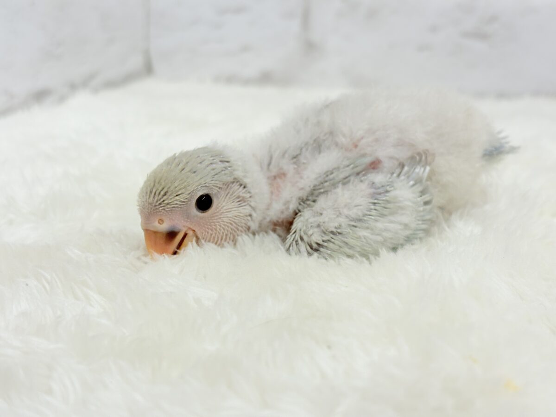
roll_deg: -1.9
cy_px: 208
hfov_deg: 36.8
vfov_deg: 28.0
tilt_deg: -16.4
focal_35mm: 52
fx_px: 835
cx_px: 278
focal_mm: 5.96
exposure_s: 1/100
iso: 50
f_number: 1.6
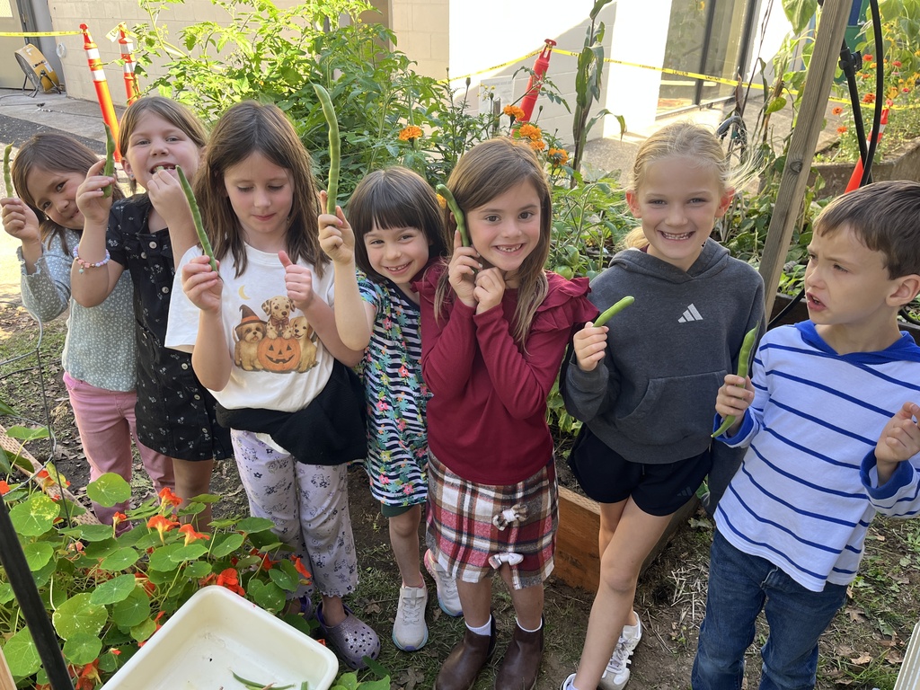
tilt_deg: -26.4
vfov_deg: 53.1
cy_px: 345
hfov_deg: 67.3
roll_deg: -0.7
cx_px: 460
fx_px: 691
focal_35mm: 26
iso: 32
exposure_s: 1/151
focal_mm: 5.1
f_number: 1.6
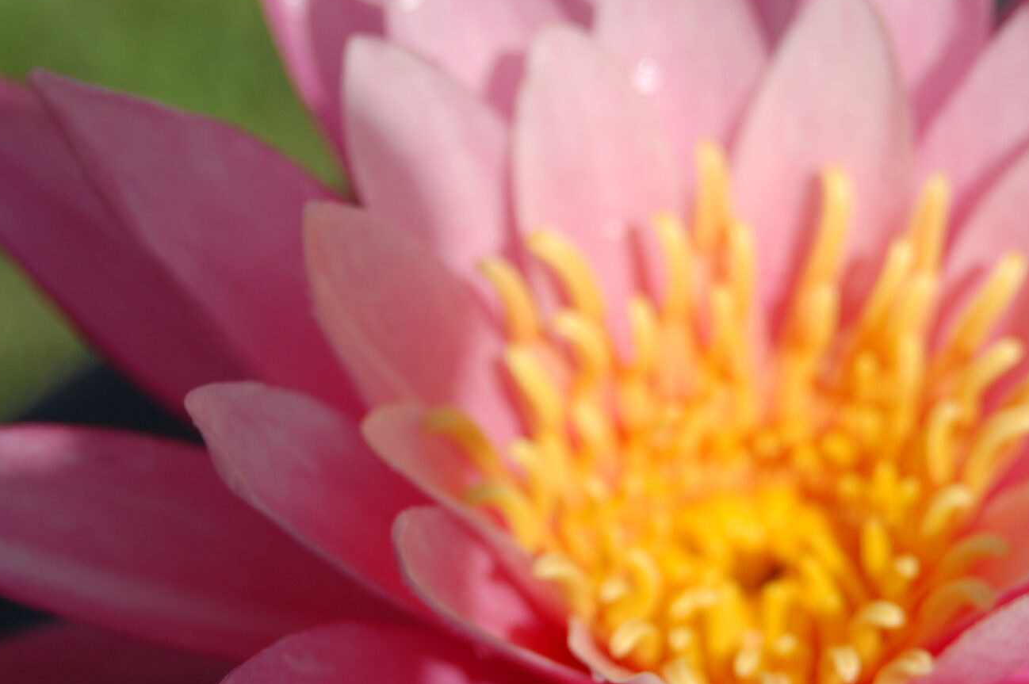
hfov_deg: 14.4
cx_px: 660
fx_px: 4055
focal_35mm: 142
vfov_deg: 9.6
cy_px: 449
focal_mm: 48
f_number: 5.6
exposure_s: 1/1250
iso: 200
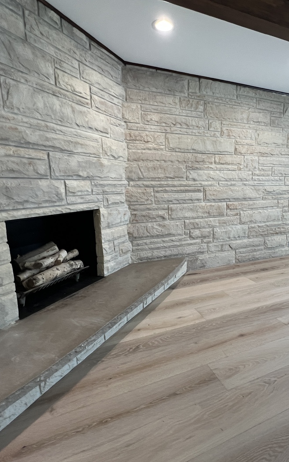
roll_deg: -0.4
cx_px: 197
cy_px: 232
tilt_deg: -11.7
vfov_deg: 88.0
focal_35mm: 19
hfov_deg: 60.5
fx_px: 239
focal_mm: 1.57
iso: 200
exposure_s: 1/120
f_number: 1.8
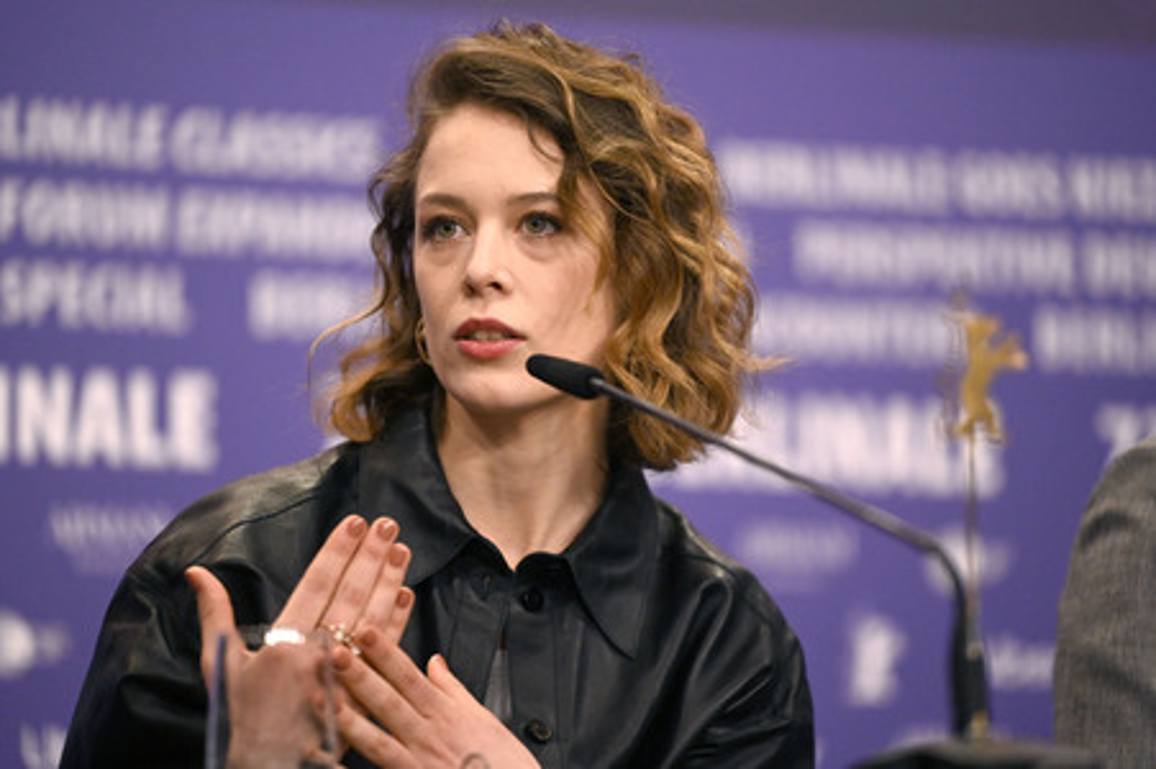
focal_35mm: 200
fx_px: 6417
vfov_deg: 6.9
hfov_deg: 10.3
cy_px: 384
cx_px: 578
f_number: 2.8
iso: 4000
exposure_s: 1/1250
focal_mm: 200
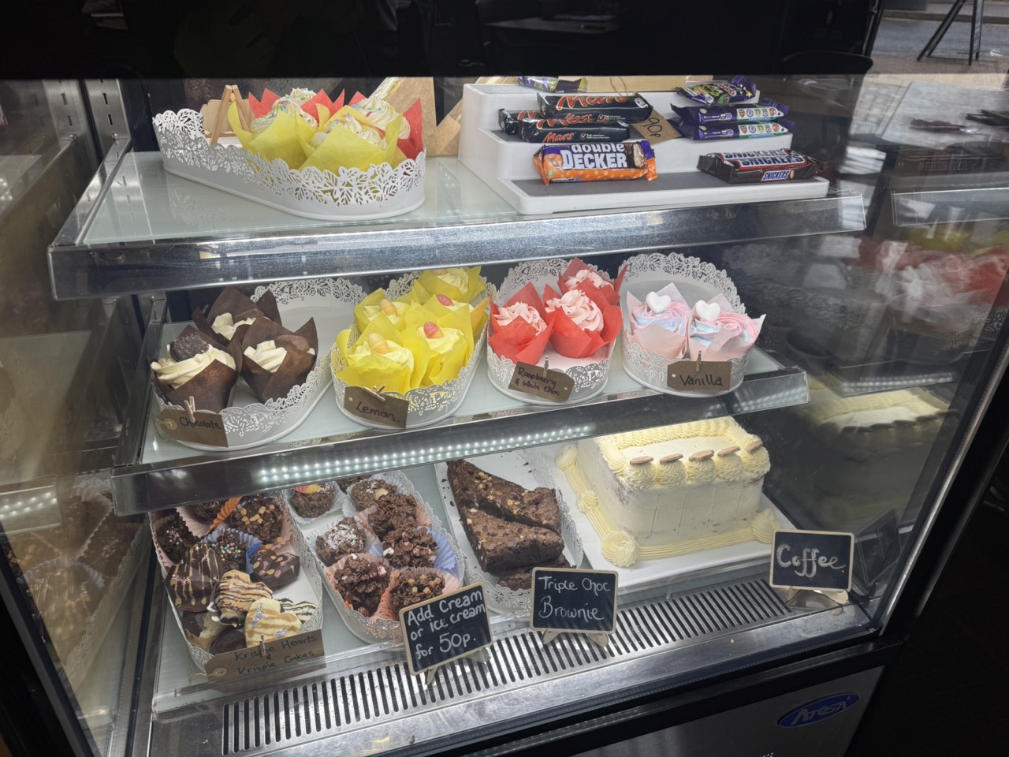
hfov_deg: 71.6
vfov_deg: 56.8
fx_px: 700
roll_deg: -1.7
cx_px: 504
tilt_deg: -30.9
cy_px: 378
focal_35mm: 24
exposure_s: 1/121
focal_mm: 6.76
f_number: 1.78
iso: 50
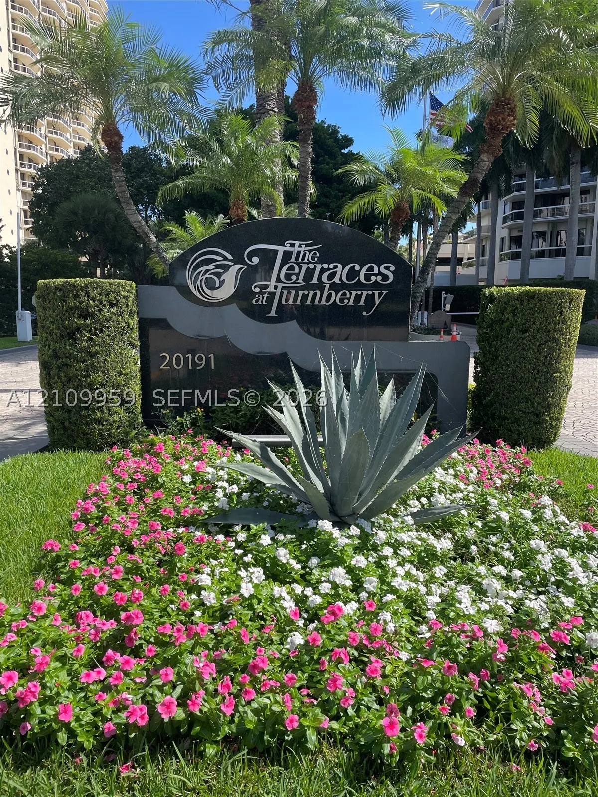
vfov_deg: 67.3
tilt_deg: -6.0
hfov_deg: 53.1
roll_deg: +0.6
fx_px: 599
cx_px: 299
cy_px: 398
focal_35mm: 26
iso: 32
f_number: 1.6
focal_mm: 4.2
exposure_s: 1/1887
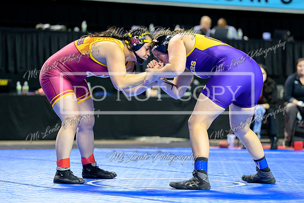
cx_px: 154
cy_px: 86
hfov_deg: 13.6
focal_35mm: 151
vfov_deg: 9.1
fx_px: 1275
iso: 3200
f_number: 2.8
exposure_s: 1/800
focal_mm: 120
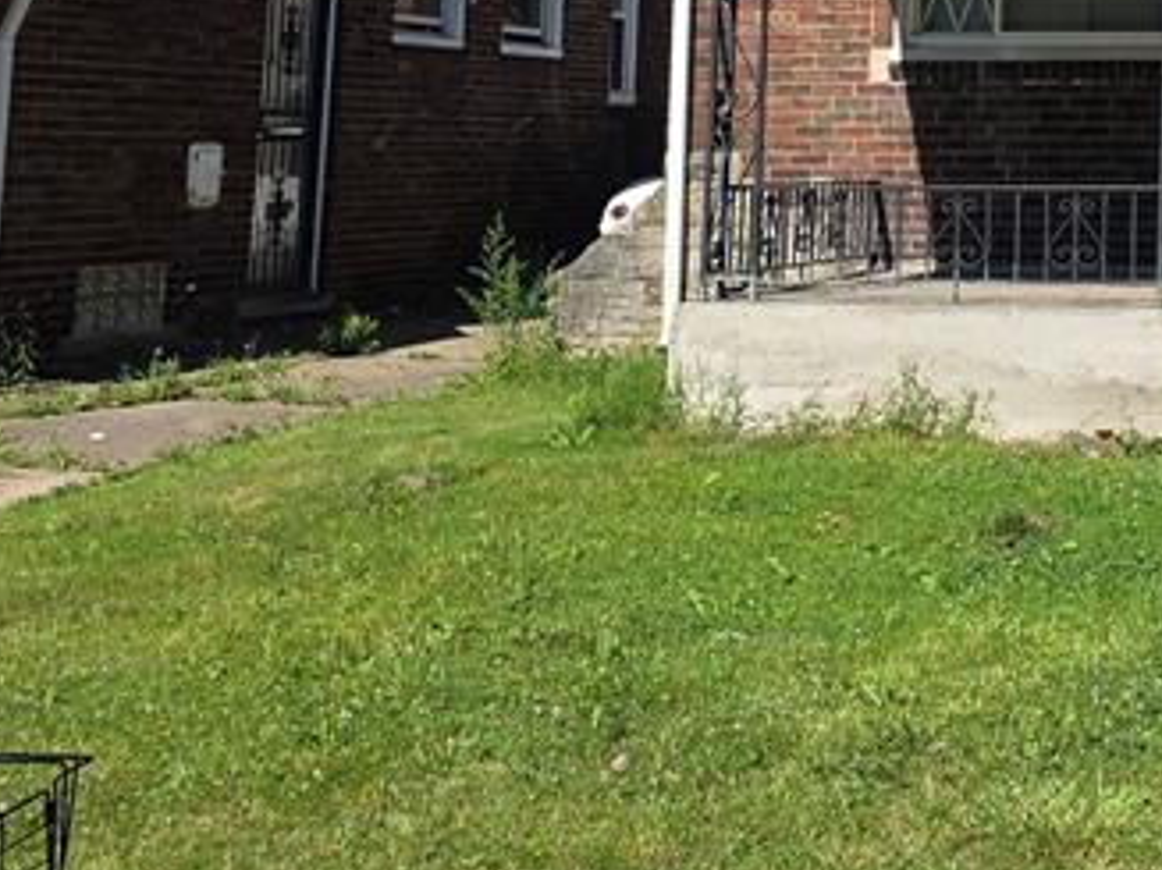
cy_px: -138
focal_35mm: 72
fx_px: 2416
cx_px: 1308
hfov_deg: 25.0
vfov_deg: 19.4
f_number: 1.7
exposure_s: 1/786
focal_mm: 6.3
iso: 12
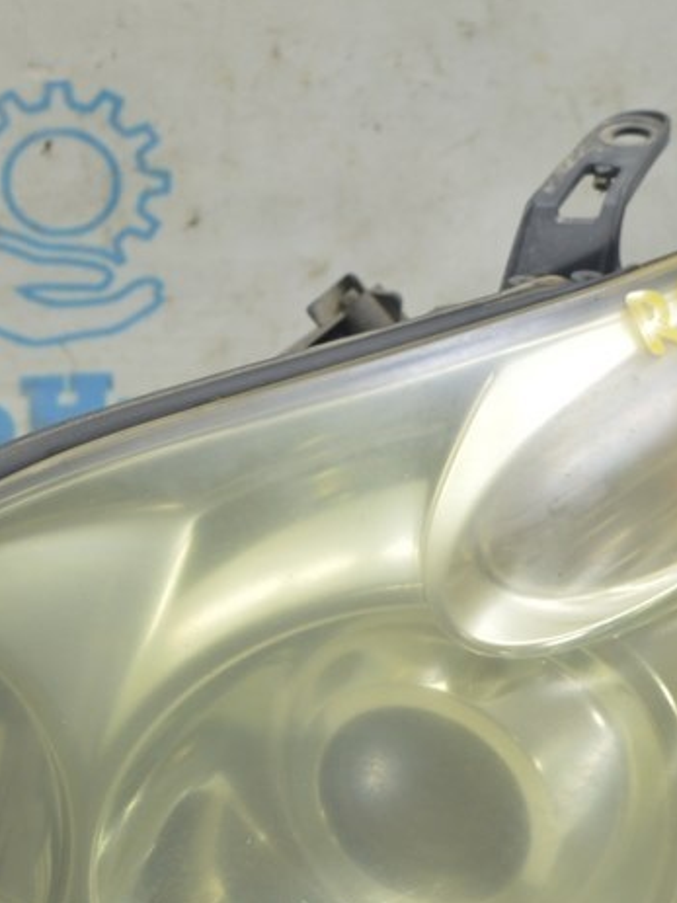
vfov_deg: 22.6
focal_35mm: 86
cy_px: 623
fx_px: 2245
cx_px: 183
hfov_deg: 17.1
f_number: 5.6
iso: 400
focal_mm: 27
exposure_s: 1/20
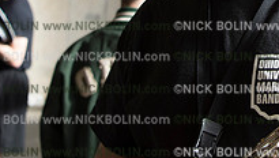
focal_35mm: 71
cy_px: -69
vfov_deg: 15.9
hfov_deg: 28.0
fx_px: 526
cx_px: 278
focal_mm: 24
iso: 280
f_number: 3.2
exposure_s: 1/200
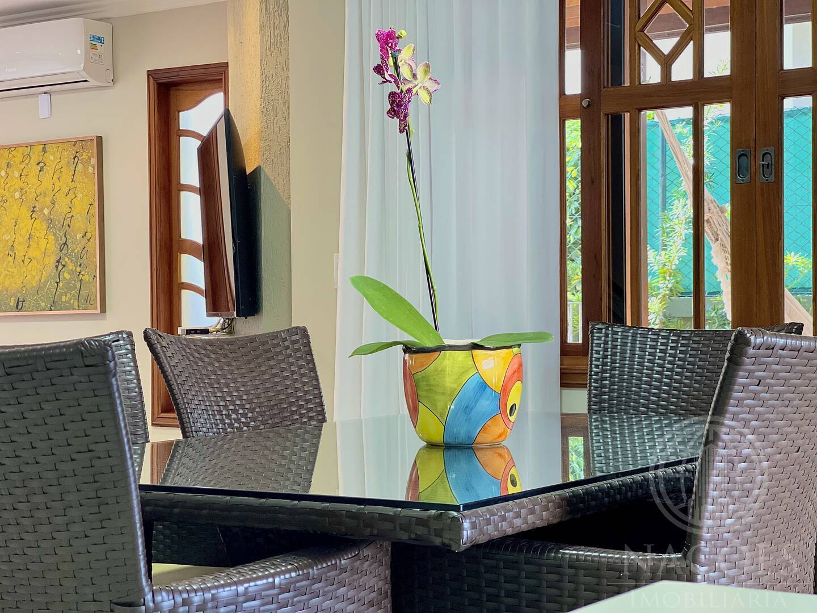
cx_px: 408
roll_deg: +0.2
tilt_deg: -0.6
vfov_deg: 22.9
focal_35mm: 64
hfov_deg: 30.3
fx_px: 1511
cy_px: 306
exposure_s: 1/40
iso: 125
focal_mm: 7.5
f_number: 2.2
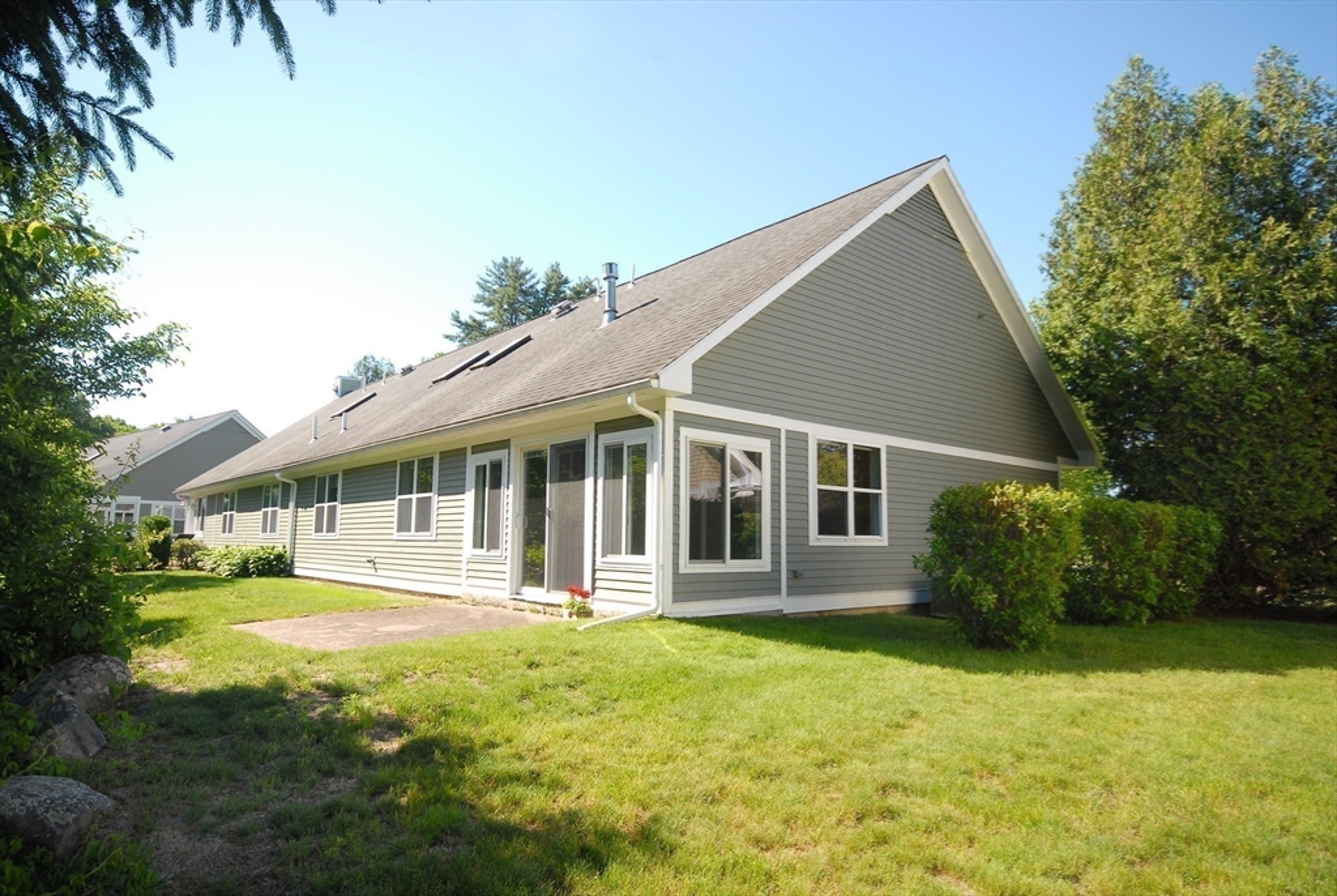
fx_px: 781
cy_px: 448
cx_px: 668
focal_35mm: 21
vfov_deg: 59.7
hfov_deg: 81.1
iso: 200
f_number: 8
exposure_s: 1/125
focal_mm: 14
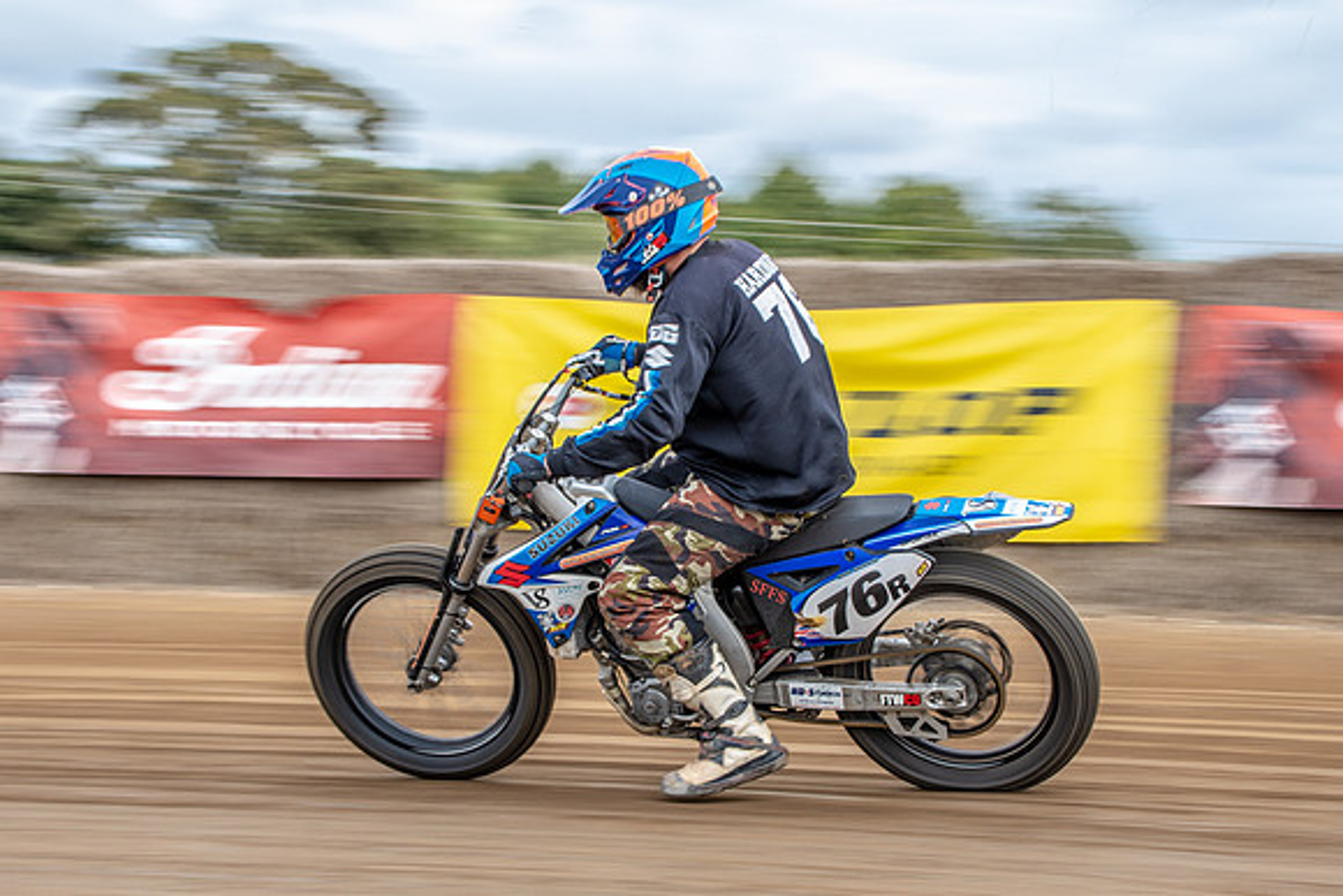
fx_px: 4219
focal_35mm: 113
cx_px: 686
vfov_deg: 12.1
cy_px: 416
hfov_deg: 18.1
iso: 200
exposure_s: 1/100
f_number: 9
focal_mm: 60
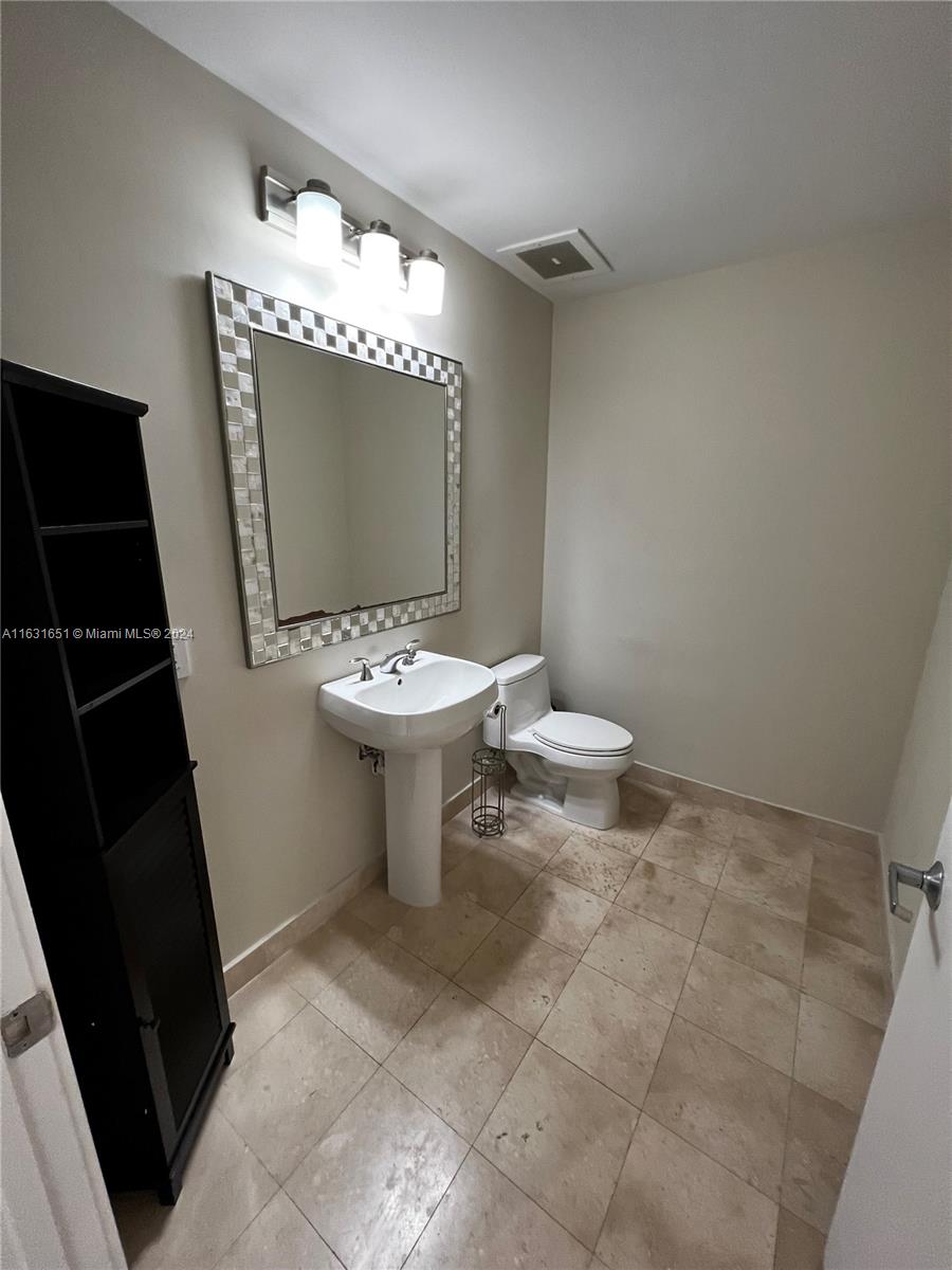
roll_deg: +0.0
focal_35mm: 13
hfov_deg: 89.9
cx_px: 476
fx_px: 477
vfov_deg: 106.2
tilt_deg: -15.5
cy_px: 635
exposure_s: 1/120
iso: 250
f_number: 1.8
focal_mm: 1.57
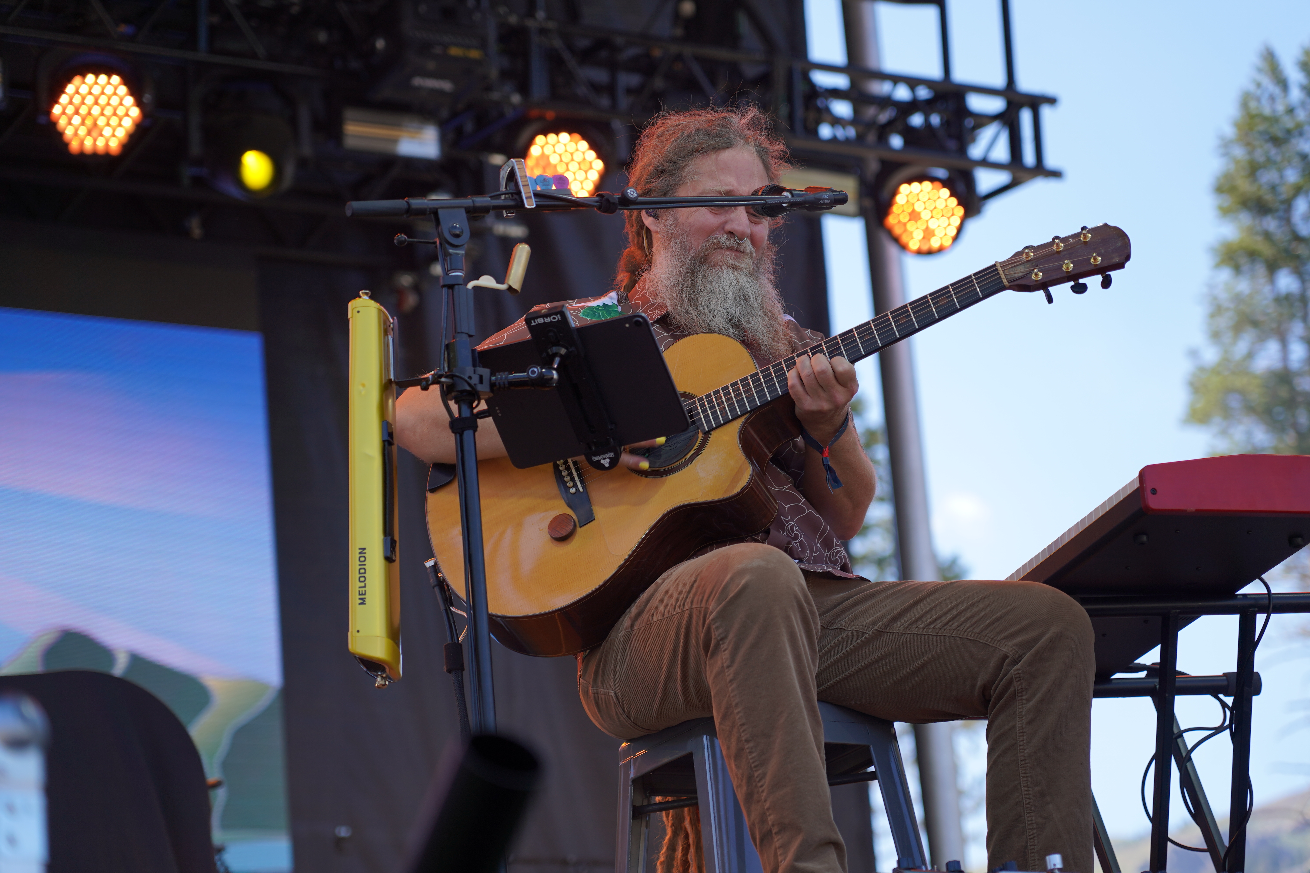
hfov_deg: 19.5
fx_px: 3821
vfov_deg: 13.0
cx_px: 655
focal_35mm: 105
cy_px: 436
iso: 100
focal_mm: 105
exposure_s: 1/250
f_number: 4
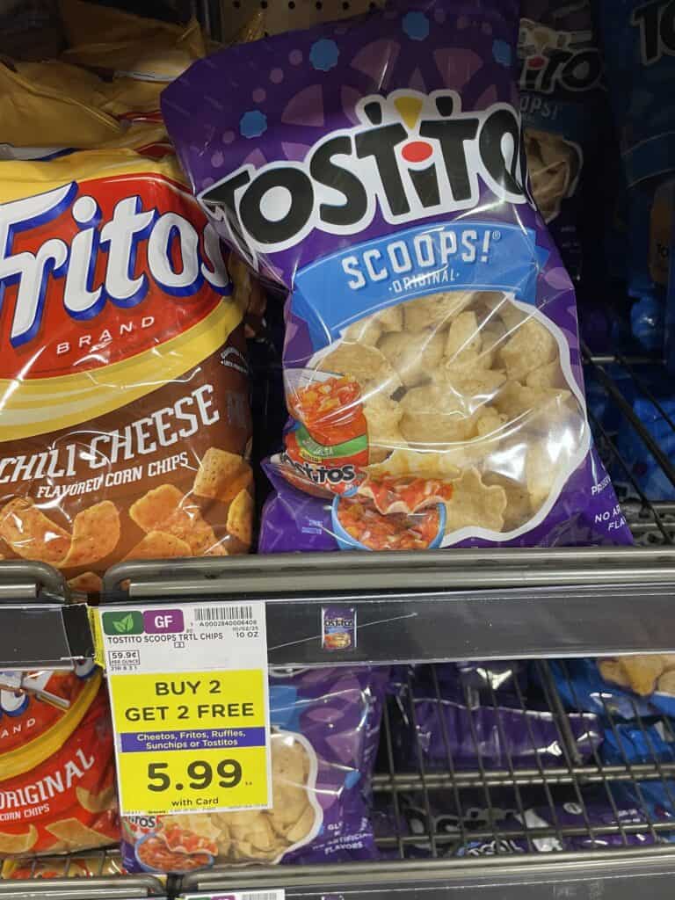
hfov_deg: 53.1
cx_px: 338
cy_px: 450
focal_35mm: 26
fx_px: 676
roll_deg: -0.7
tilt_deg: -38.4
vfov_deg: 67.3
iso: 200
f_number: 1.6
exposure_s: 1/60
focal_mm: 4.2
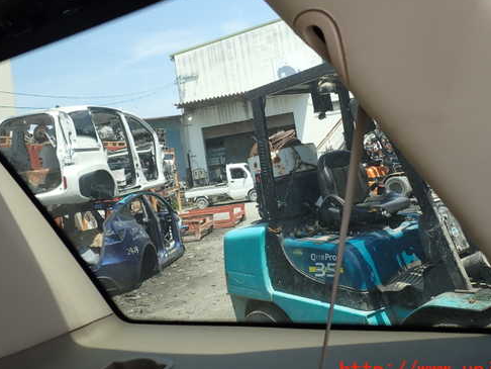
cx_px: 265
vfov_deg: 38.6
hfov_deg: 50.1
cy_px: 157
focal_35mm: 37
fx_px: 525
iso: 100
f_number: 3.2
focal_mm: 5.4
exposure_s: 1/125
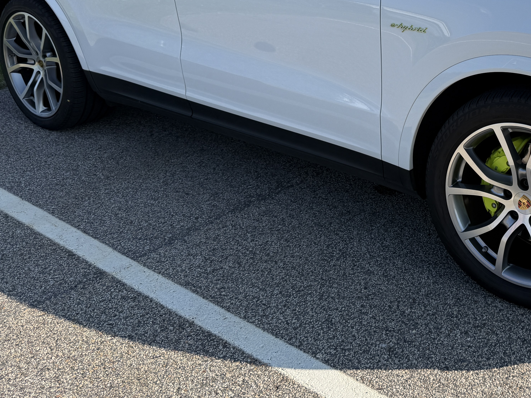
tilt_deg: -17.2
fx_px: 706
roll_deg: -2.7
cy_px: 75
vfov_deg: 30.7
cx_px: 442
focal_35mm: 46
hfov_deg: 39.3
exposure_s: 1/3584
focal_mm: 6.76
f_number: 1.78
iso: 80
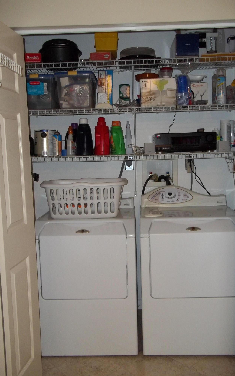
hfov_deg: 37.2
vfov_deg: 56.7
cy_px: 188
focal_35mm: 34
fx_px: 348
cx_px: 131
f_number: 2.9
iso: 160
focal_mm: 5.7
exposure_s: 1/30
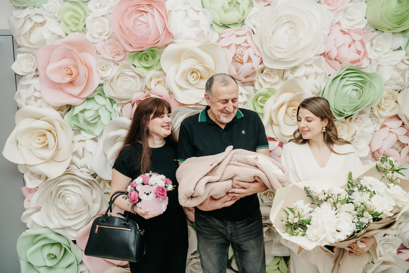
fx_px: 341
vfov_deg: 43.6
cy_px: 136
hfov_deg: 61.9
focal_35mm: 30
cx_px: 204
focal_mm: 30
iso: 400
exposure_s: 1/160
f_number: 4
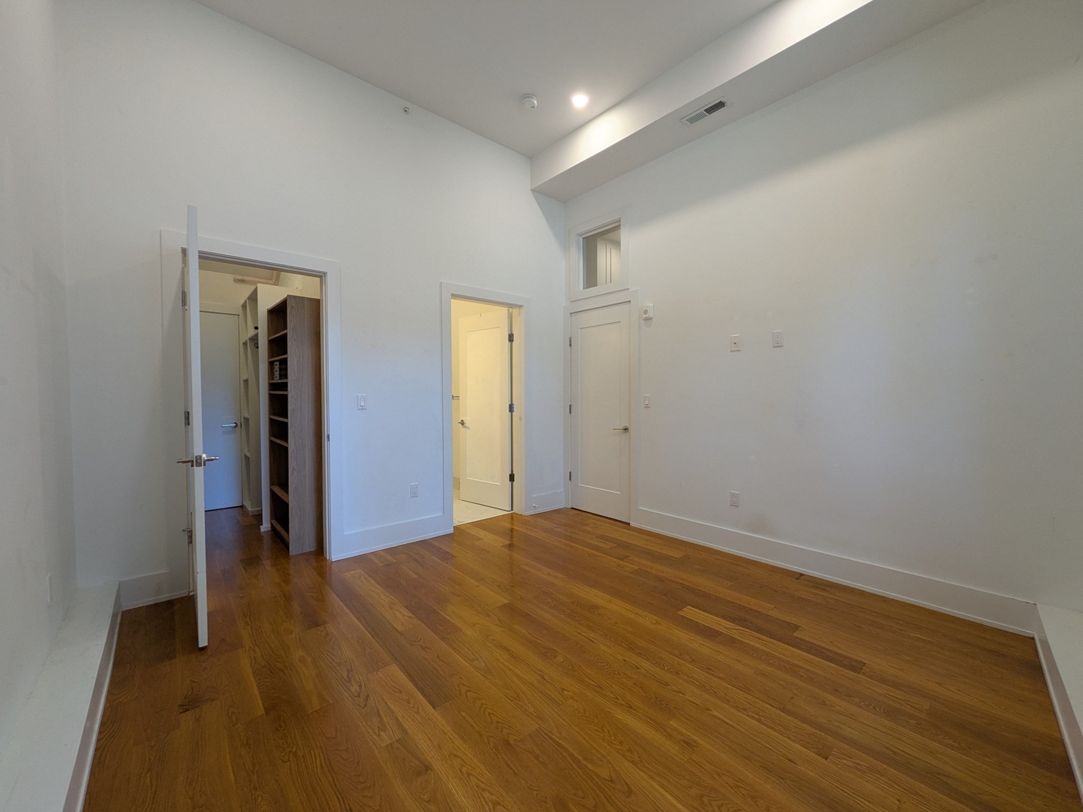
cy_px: 406
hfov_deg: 102.1
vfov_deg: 85.7
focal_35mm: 14
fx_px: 438
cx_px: 542
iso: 80
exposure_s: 1/24
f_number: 2.2
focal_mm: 1.83
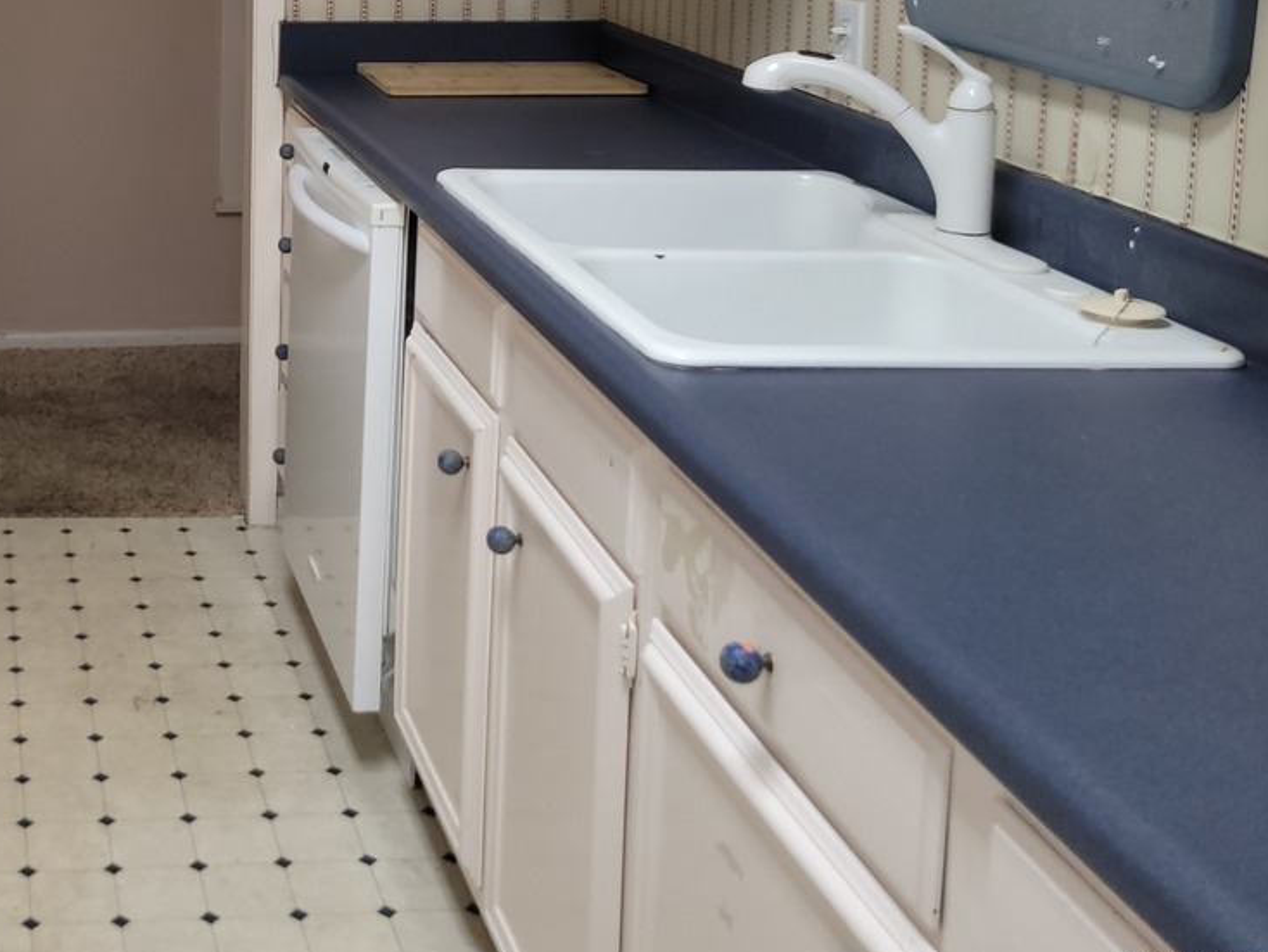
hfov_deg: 34.7
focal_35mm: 51
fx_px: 1869
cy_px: 73
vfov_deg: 27.4
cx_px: 59
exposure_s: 1/60
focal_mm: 5.4
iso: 64
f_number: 1.8
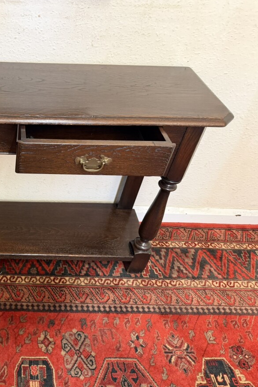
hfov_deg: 35.4
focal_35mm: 34
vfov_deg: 55.8
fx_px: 366
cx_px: 4
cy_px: 196
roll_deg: -2.0
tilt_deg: -41.9
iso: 320
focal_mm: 6.76
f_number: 1.78
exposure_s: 1/50
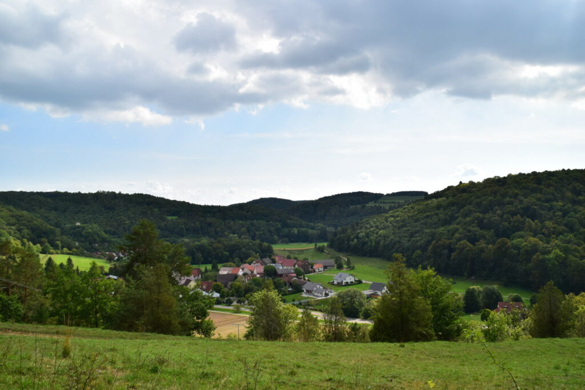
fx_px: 439
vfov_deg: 47.9
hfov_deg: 67.4
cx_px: 292
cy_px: 195
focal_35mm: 27
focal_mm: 18
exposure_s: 1/500
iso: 320
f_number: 11
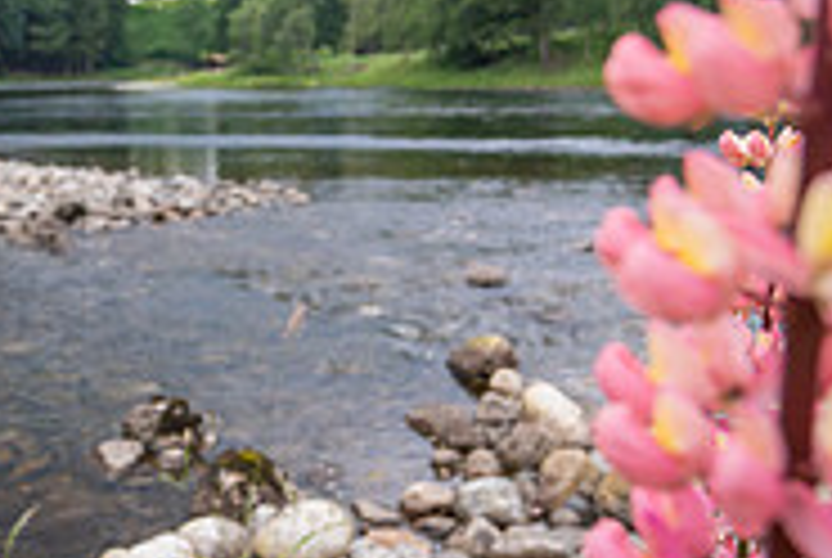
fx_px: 1088
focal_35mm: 47
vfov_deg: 28.6
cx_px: 93
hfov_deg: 39.1
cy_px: 202
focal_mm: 14
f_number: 4
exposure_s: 1/125
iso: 160
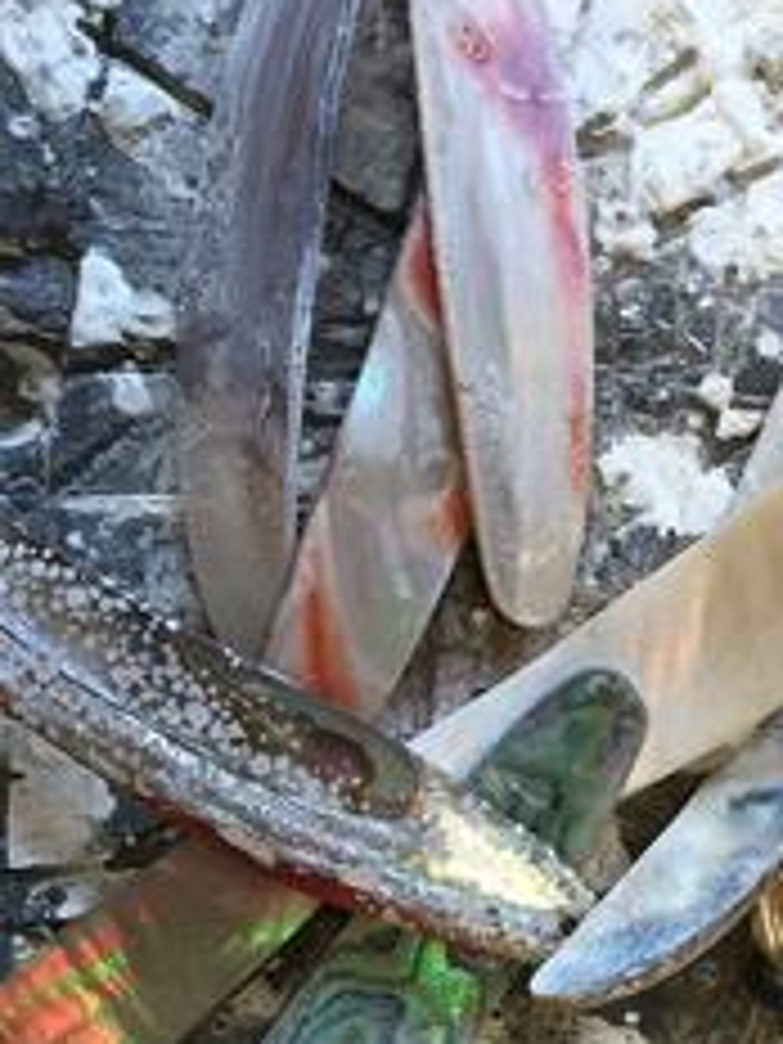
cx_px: 932
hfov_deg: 17.6
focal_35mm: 80
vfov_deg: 22.7
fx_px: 2413
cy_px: 1210
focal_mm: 4.15
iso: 32
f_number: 2.2
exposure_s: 1/33
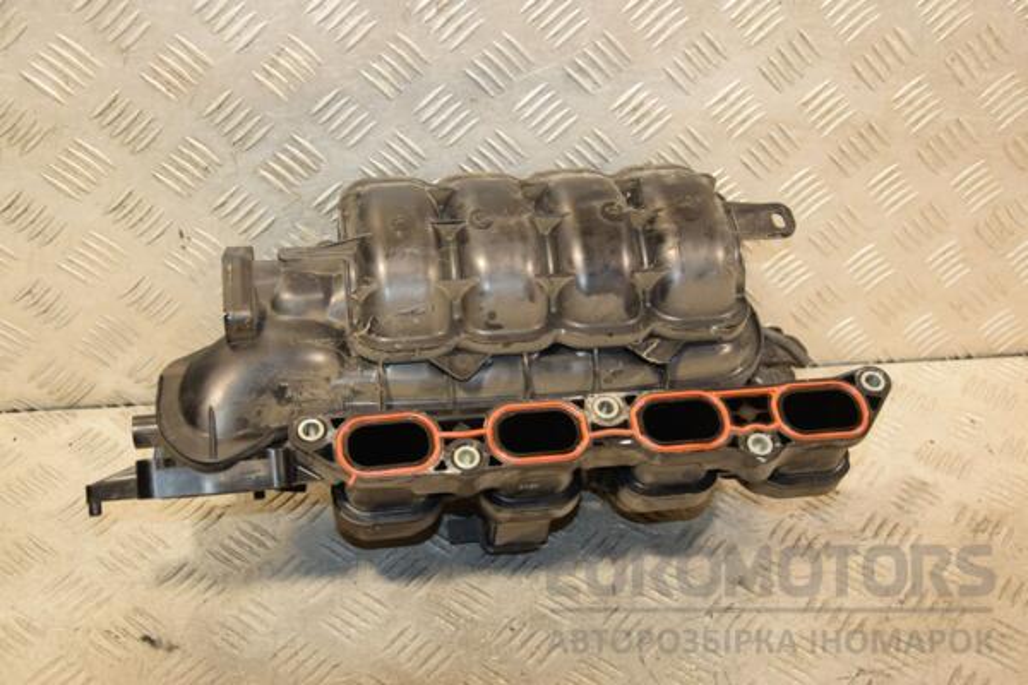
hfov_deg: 41.1
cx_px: 514
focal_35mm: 48
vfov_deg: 28.1
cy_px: 342
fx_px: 1371
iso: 800
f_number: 5
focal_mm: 32
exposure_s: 1/160
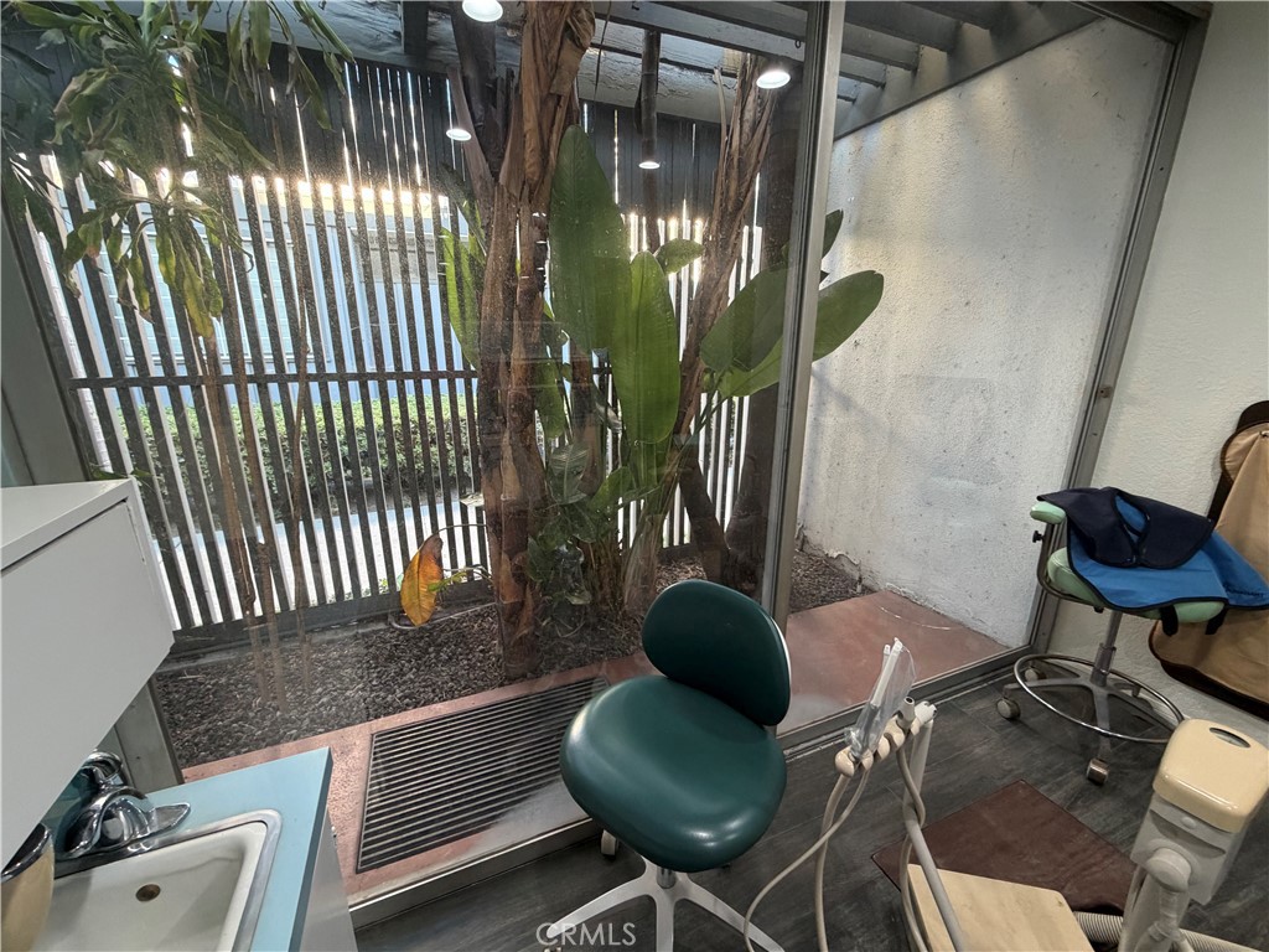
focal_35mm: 14
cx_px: 634
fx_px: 513
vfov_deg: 85.7
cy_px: 476
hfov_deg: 102.1
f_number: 2.2
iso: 320
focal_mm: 2.22
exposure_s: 1/88
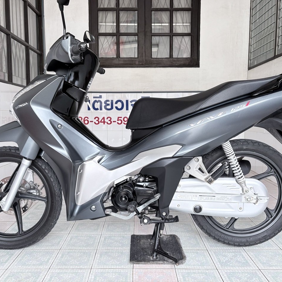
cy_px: 140
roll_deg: +0.6
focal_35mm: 31
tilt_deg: -5.2
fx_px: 286
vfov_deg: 52.5
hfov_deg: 52.5
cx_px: 136
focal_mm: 5.96
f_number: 1.6
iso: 80
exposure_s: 1/122
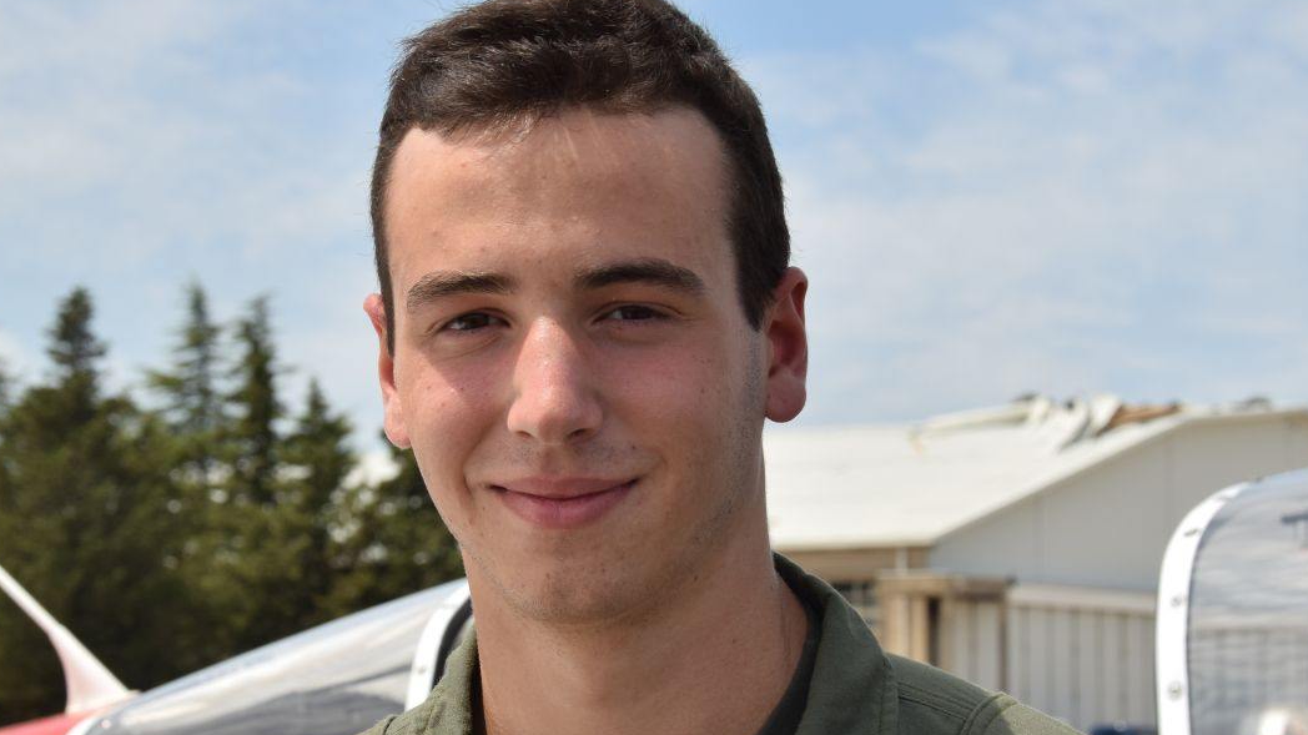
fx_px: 4161
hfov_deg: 17.9
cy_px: 515
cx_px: 623
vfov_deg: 10.1
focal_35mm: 120
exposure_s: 1/400
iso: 100
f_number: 10
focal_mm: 50
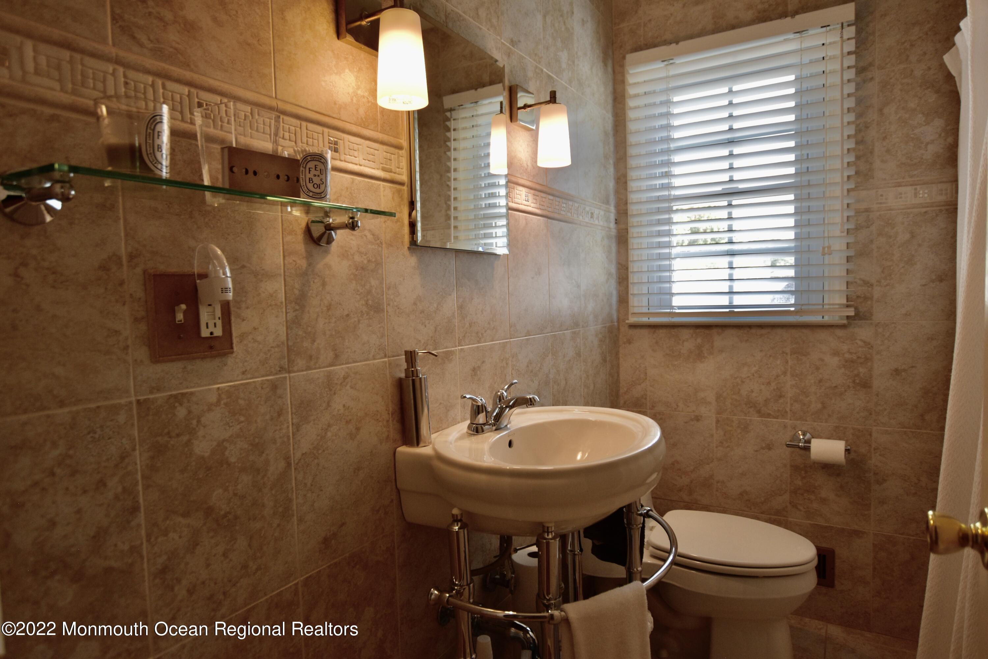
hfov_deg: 81.2
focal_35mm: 21
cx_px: 494
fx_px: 576
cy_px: 330
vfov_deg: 59.5
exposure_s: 1/100
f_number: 4
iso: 400
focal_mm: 14
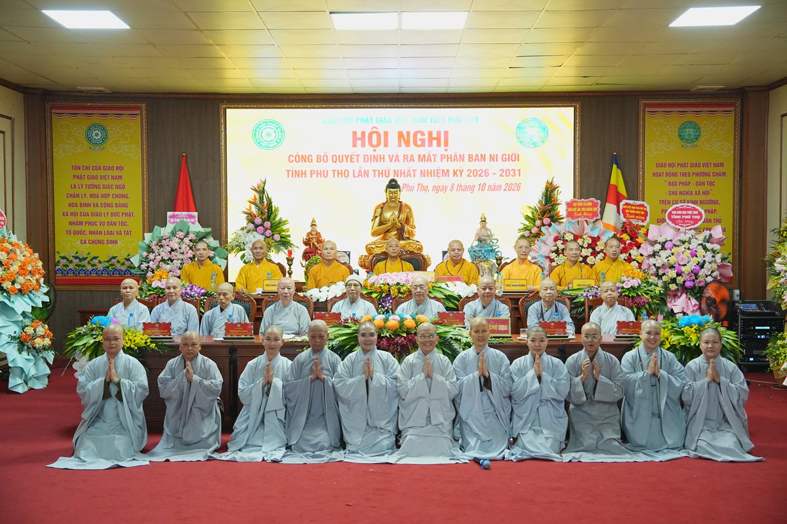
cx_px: 394
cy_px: 262
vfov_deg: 33.4
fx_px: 874
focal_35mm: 40
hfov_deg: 48.5
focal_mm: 40
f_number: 3.5
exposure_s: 1/125
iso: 3200
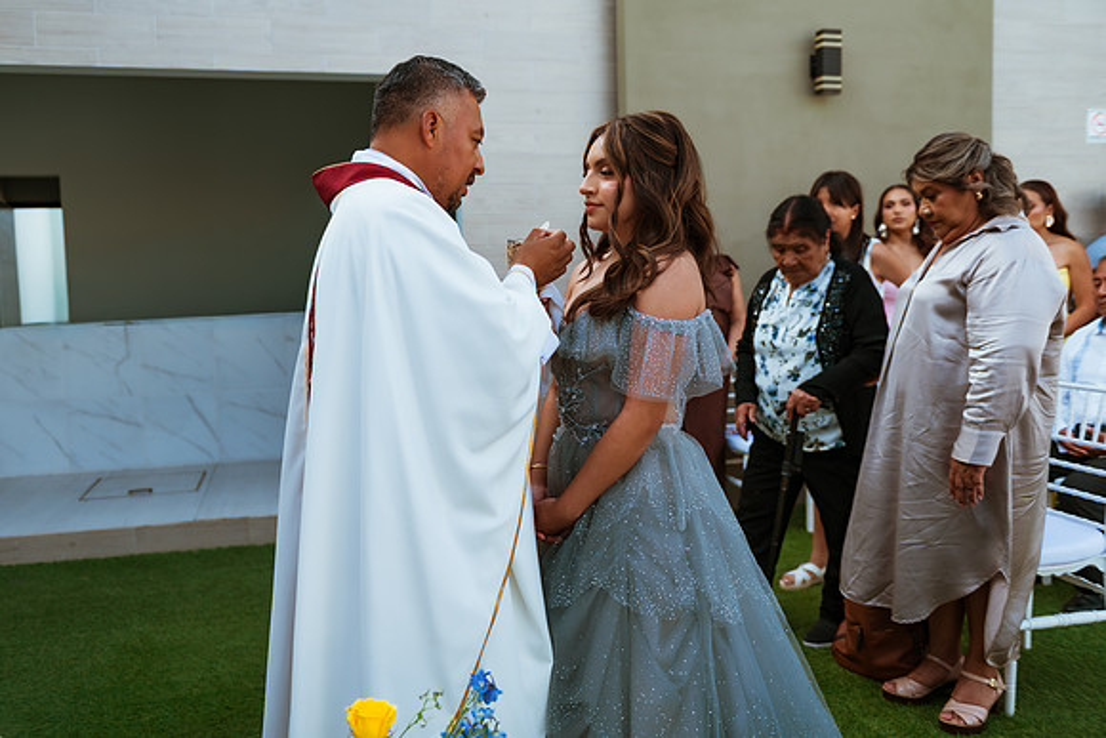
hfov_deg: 59.9
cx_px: 513
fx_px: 958
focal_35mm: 31
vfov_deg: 42.1
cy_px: 362
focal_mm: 29
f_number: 2.8
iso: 100
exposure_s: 1/800
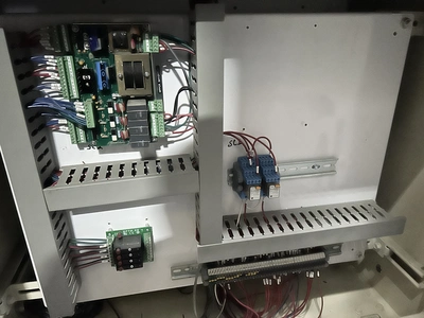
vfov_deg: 53.1
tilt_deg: -23.7
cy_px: 159
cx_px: 212
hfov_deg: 67.3
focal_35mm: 26
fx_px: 318
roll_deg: +0.7
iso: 1000
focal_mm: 5.7
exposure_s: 1/20
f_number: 1.5
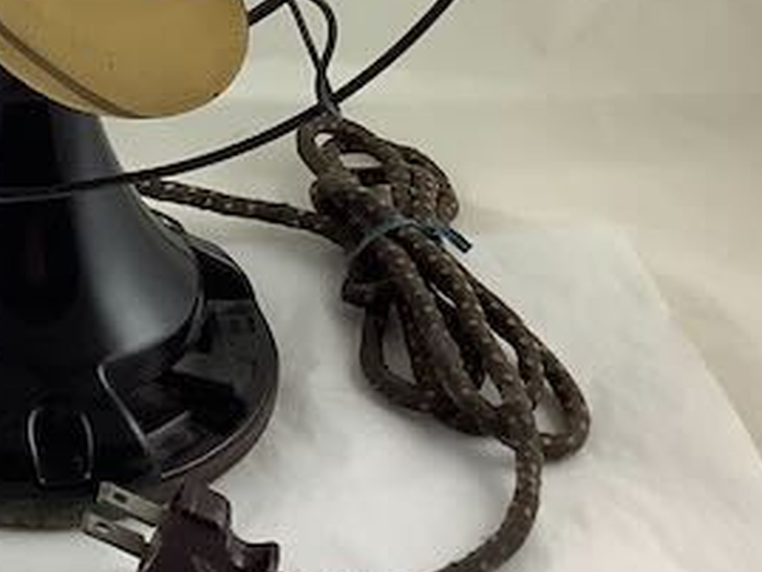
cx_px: -62
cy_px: -91
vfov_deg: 14.7
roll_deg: +0.3
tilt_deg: -22.7
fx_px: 2158
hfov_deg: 19.2
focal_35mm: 98
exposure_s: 1/60
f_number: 2.4
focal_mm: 3.3
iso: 50
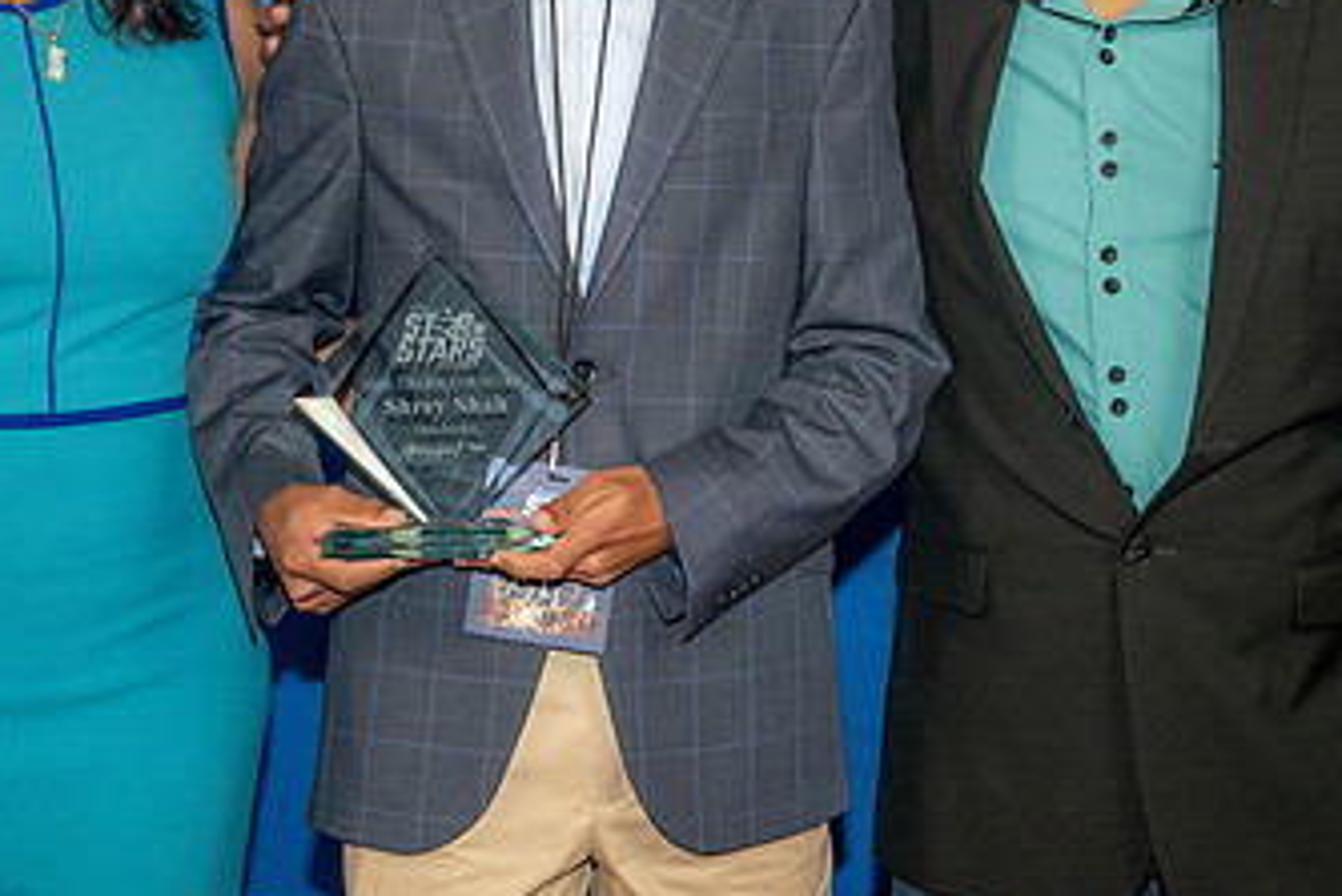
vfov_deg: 13.8
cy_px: 207
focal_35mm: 99
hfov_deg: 20.6
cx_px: 514
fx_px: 3692
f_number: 3.2
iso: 400
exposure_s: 1/200
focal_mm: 57
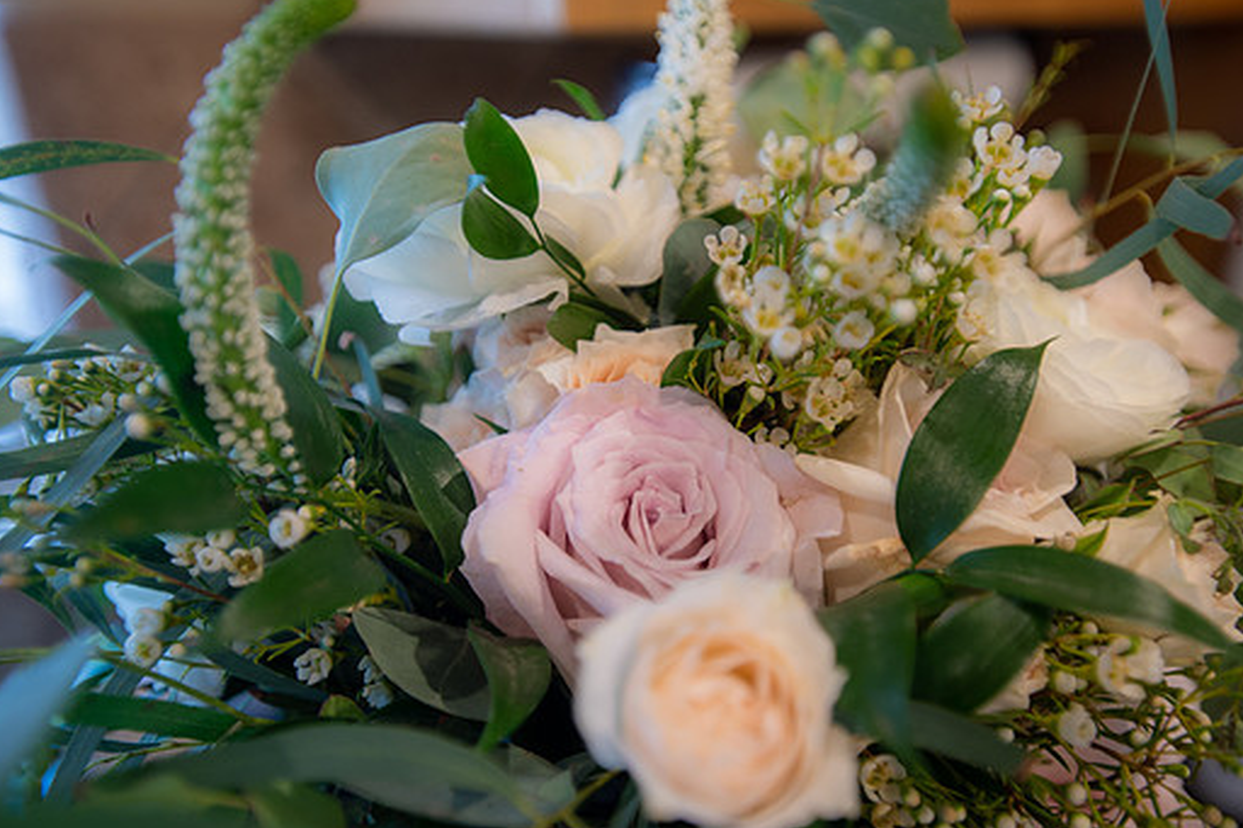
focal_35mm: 34
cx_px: 668
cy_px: 435
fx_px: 1174
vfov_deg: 38.8
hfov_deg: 55.8
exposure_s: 1/40
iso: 500
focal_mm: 30
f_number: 2.8
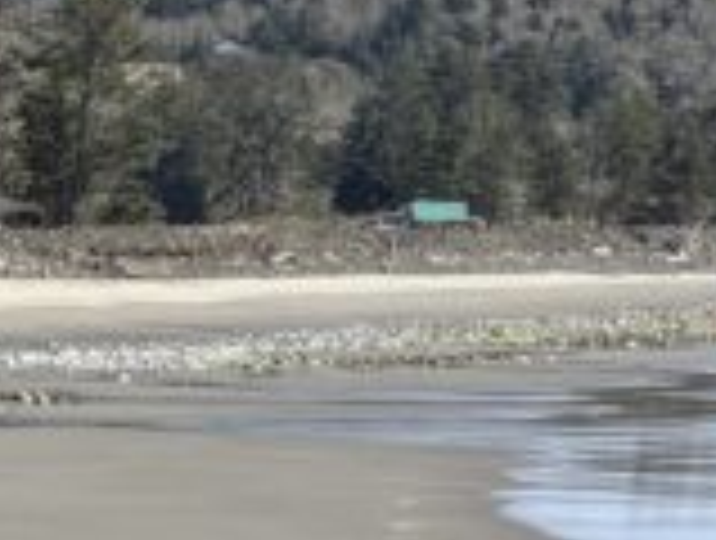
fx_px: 3462
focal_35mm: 167
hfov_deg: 10.2
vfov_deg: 8.6
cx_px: -1022
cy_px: 976
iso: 50
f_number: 1.6
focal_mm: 5.96
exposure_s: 1/2342
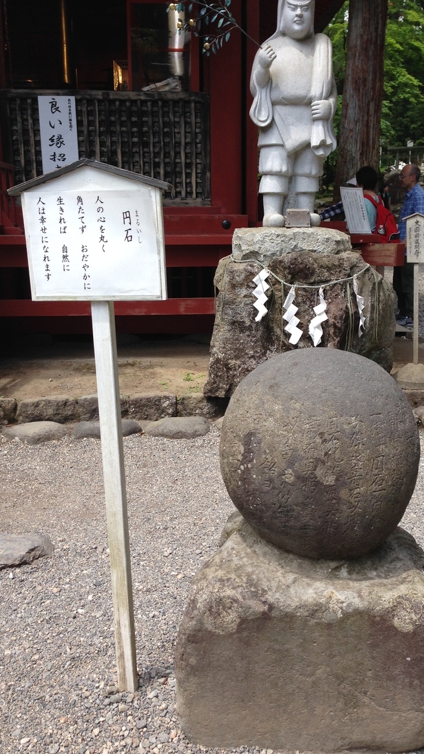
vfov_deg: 54.0
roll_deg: -0.5
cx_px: 244
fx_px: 739
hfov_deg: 31.9
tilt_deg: -12.4
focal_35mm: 37
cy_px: 387
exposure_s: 1/347
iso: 50
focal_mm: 4.12
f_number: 2.4
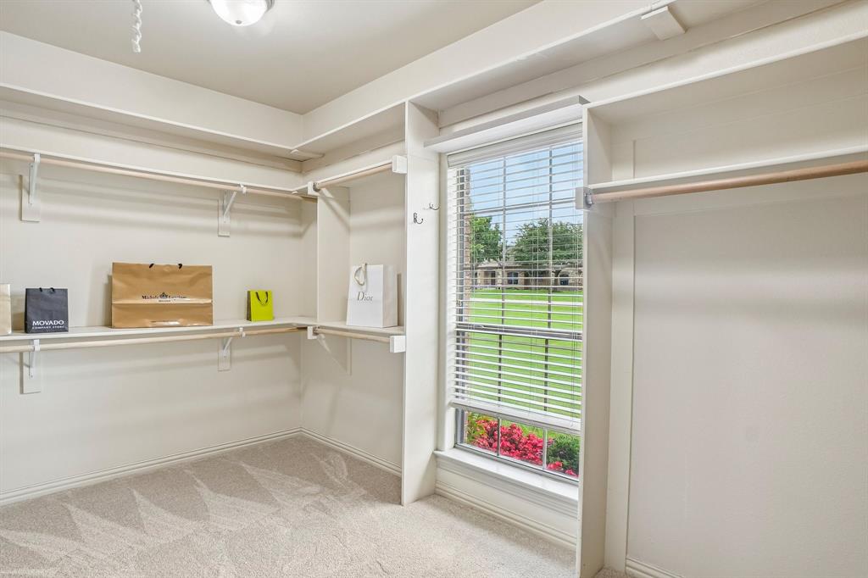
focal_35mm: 15
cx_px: 434
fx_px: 362
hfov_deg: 100.4
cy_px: 289
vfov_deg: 77.3
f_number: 8
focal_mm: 10
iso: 400
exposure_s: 1/30
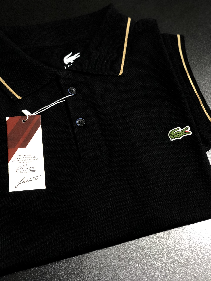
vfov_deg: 36.8
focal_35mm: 52
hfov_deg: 28.0
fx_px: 423
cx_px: 106
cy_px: 140
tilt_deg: -66.9
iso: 125
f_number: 2.4
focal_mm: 6
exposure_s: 1/30
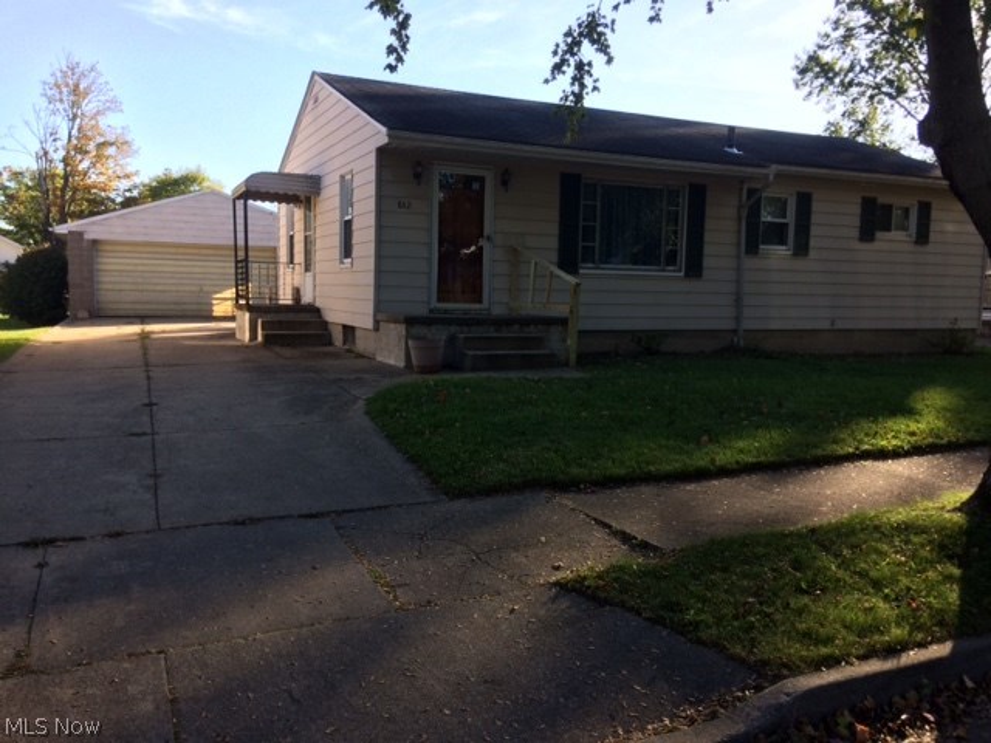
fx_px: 830
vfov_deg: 48.2
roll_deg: +0.2
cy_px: 372
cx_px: 496
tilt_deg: -5.4
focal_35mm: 29
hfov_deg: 61.7
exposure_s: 1/570
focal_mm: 4.15
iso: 32
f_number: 2.2
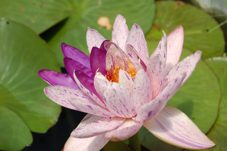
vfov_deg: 16.5
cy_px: 76
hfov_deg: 24.6
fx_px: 520
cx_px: 114
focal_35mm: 82
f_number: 10
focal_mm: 55
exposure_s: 1/400
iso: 200
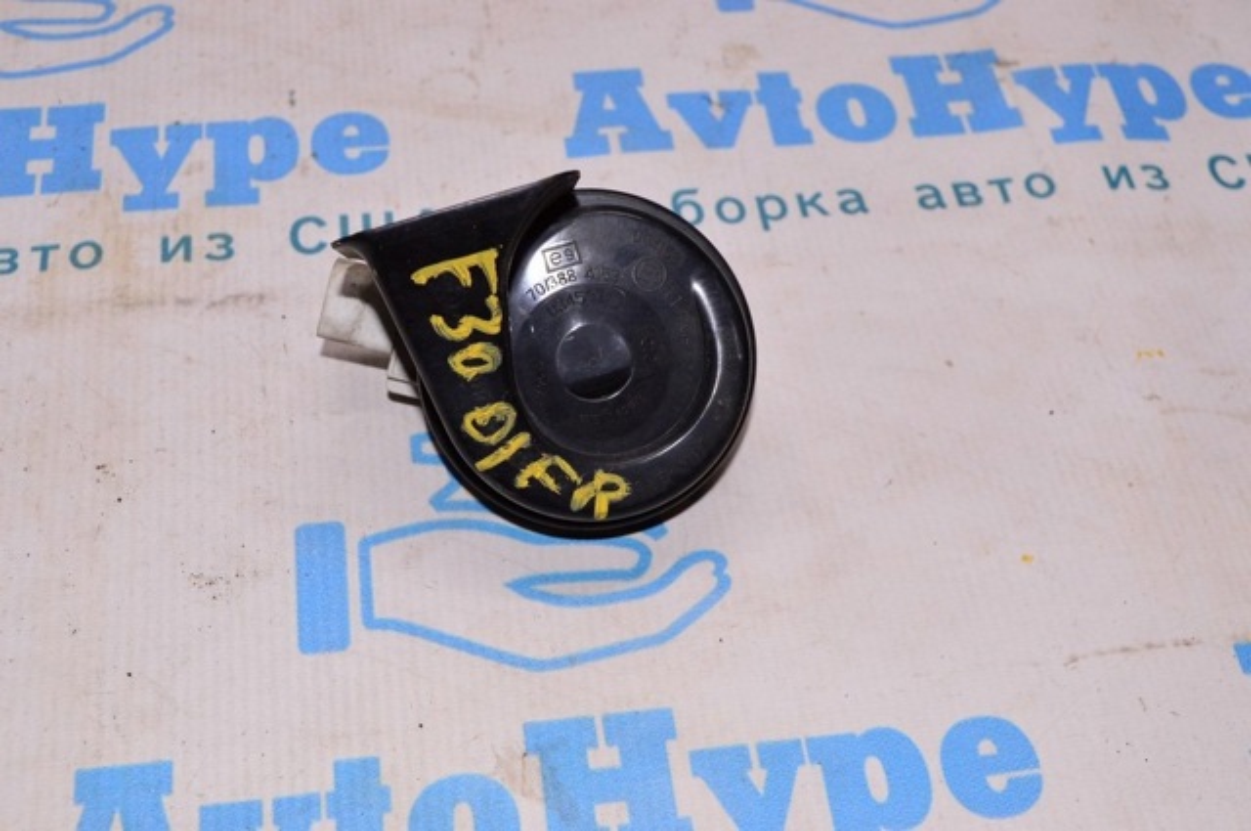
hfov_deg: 42.4
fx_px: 1614
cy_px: 416
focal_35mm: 46
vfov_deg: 28.9
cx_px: 626
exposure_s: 1/200
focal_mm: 31
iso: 1600
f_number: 8
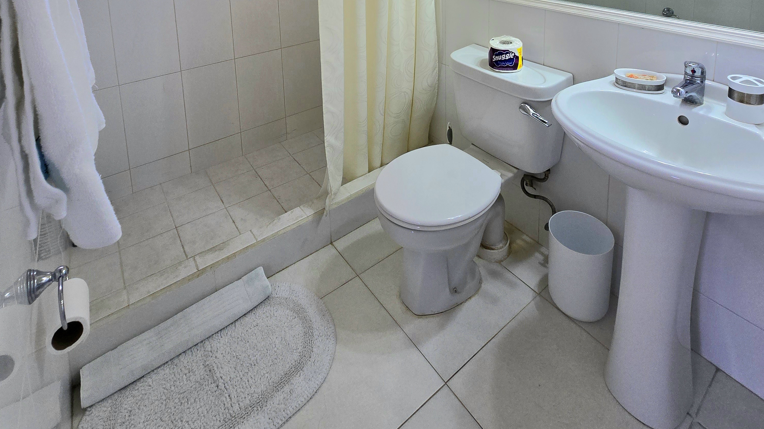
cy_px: -27
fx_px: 385
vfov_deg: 45.8
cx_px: 380
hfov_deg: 89.6
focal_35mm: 19
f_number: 2.2
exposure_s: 1/101
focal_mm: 2.2
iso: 50
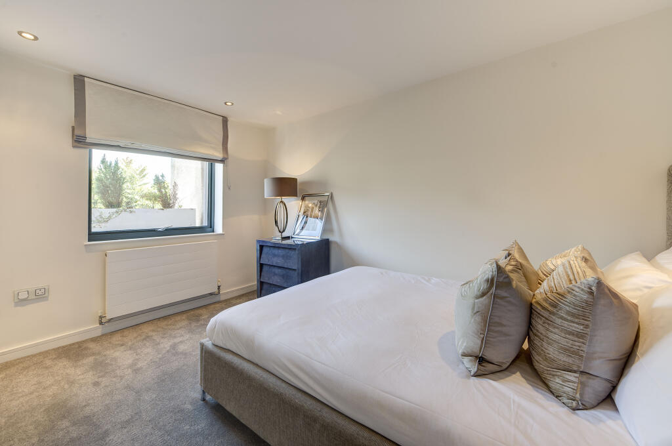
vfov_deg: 81.1
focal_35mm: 14
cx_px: 336
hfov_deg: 104.3
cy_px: 223
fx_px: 261
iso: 400
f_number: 8
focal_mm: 14
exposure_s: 1/30
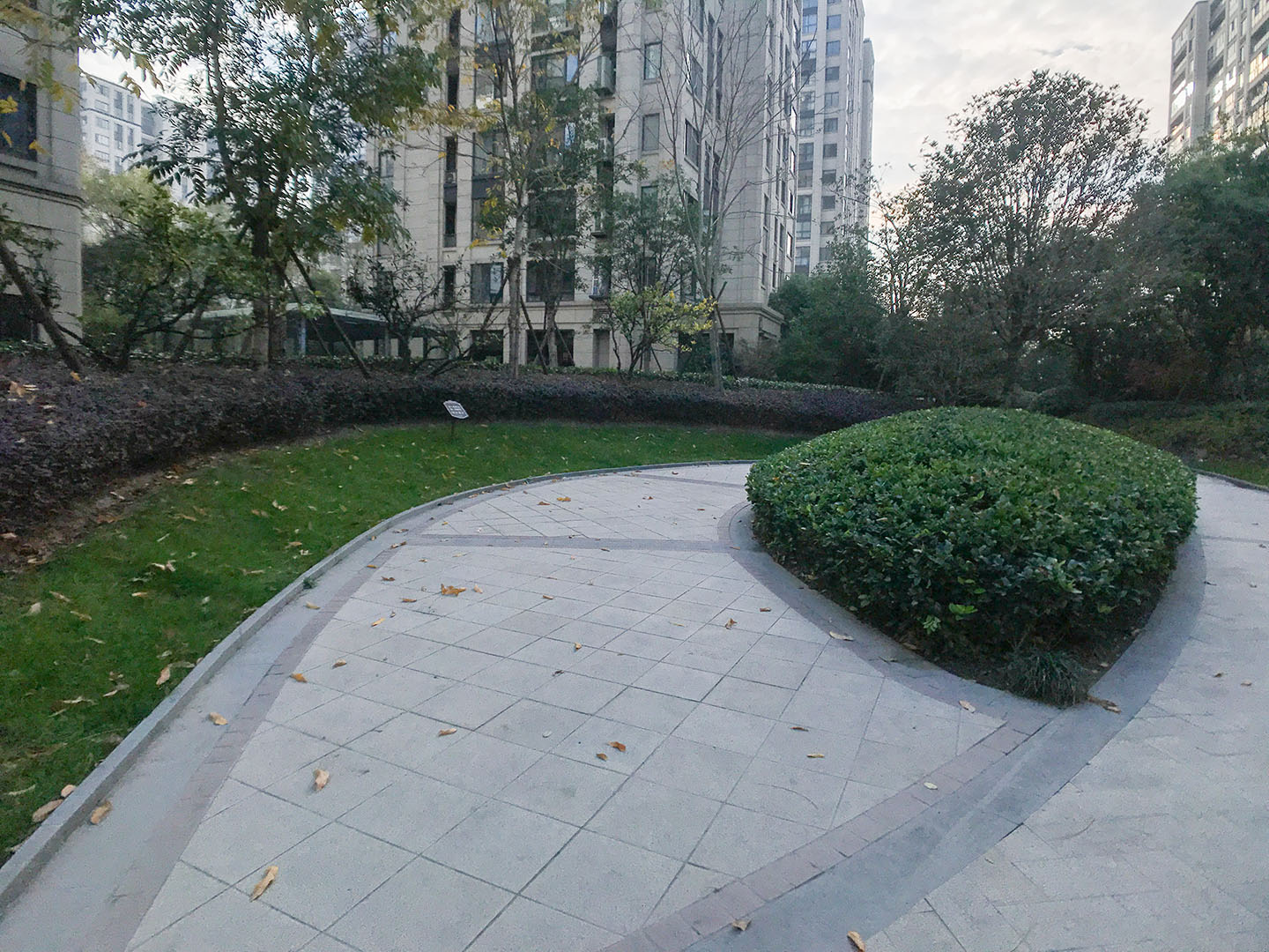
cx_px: 634
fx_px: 1026
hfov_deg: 63.4
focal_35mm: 28
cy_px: 476
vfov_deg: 49.7
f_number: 1.8
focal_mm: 3.99
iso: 20
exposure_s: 1/2000
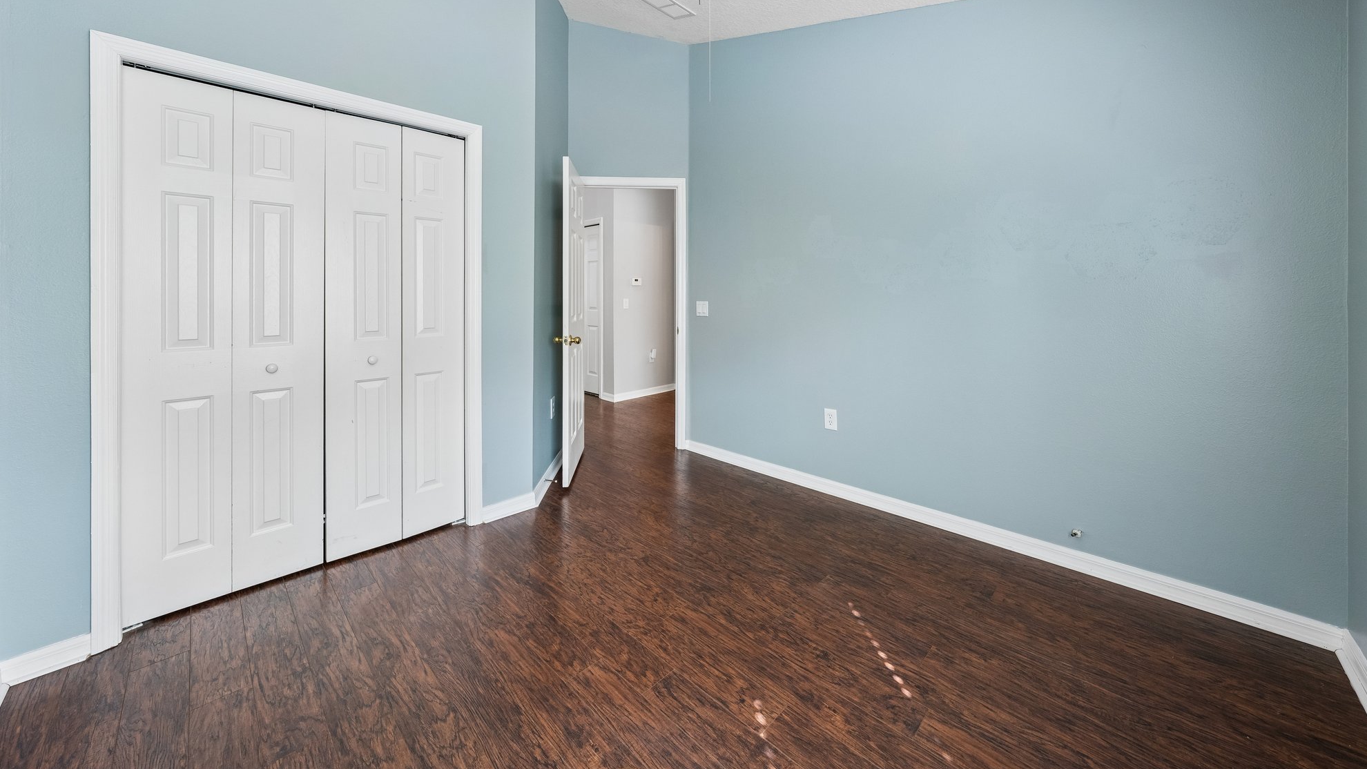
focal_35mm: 13
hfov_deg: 110.8
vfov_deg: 77.4
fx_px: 471
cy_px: 303
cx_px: 685
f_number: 8
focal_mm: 12
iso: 800
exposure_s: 1/60
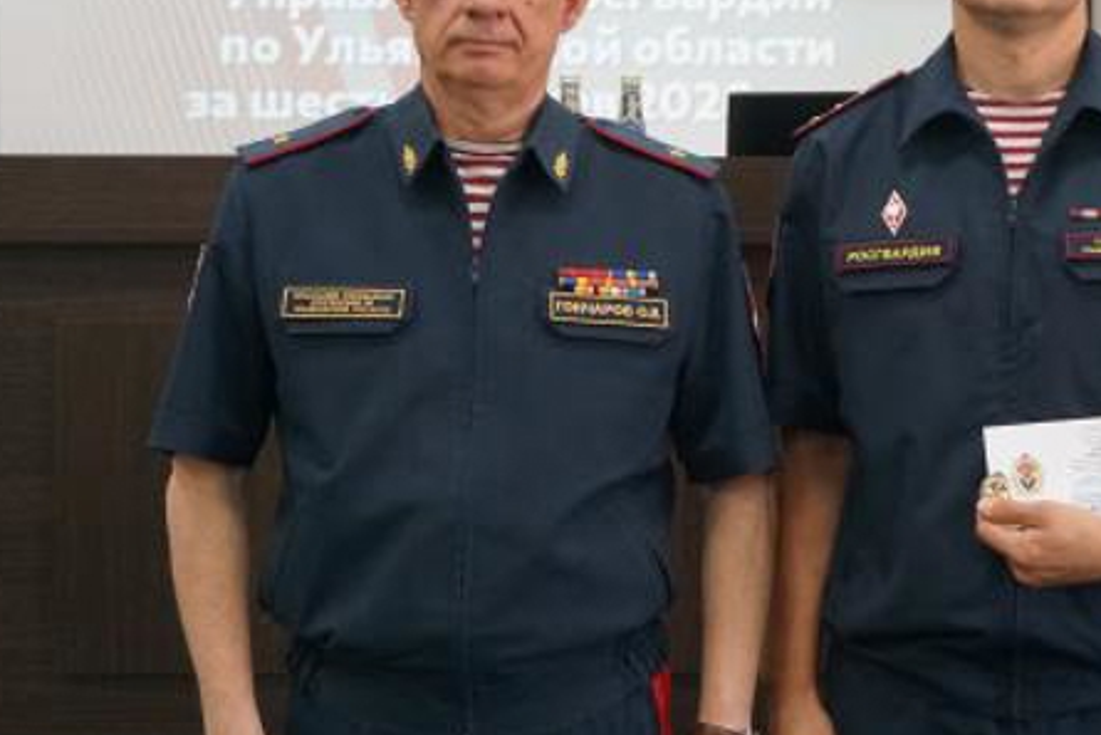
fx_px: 2631
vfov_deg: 15.9
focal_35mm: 86
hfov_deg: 23.5
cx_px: 732
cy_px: 252
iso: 2000
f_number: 4.5
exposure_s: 1/160
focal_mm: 34
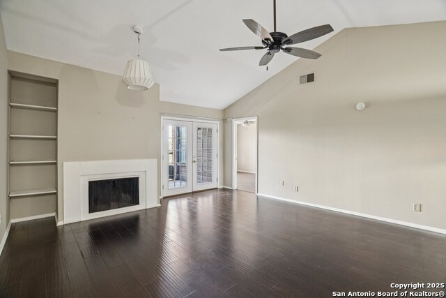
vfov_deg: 73.8
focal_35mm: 16
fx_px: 198
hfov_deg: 96.7
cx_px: 223
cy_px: 149
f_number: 8
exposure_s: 1/3
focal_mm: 16
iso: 400
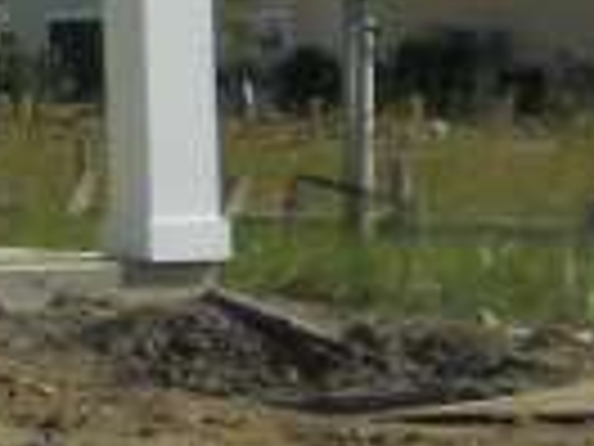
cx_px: -1359
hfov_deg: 6.1
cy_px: 32
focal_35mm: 295
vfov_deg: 5.0
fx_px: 5062
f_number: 3.9
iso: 80
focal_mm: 6.9
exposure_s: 1/1250
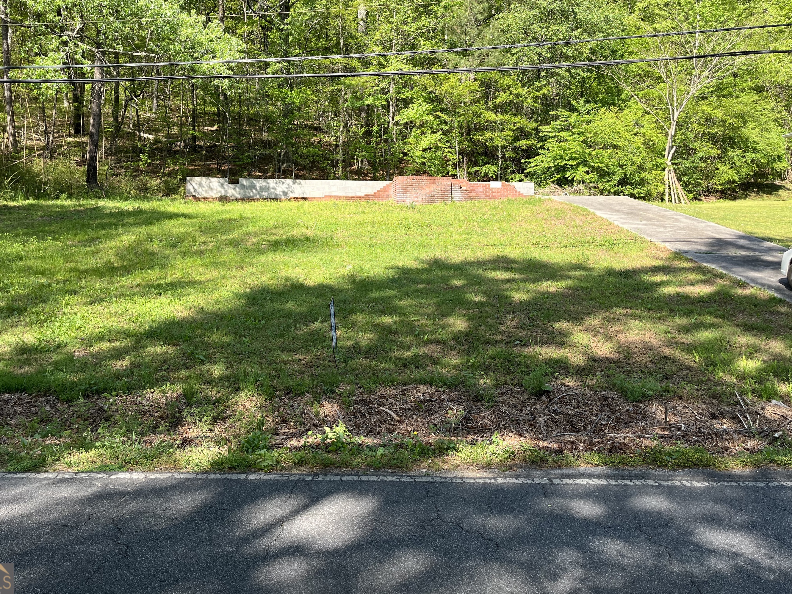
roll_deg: +0.3
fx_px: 686
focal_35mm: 30
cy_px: 255
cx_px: 368
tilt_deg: -0.5
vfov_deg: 46.7
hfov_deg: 59.9
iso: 50
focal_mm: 5.1
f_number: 1.6
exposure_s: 1/913
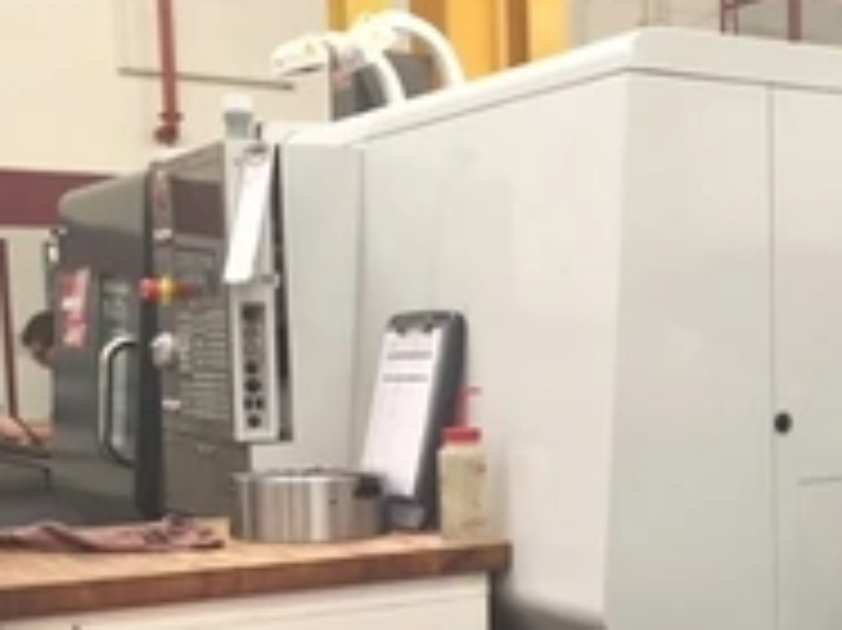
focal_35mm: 62
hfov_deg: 30.4
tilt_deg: -6.0
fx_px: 1507
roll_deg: +0.3
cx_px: 684
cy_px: 518
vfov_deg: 23.2
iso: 80
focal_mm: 4.15
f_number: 2.2
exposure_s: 1/30
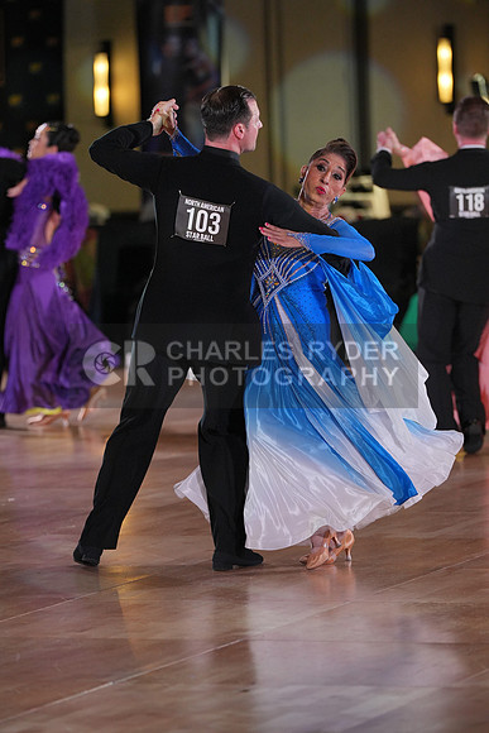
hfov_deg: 6.9
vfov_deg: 10.3
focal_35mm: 200
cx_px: 244
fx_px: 4072
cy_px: 366
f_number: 4
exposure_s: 1/500
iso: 1600
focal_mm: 200
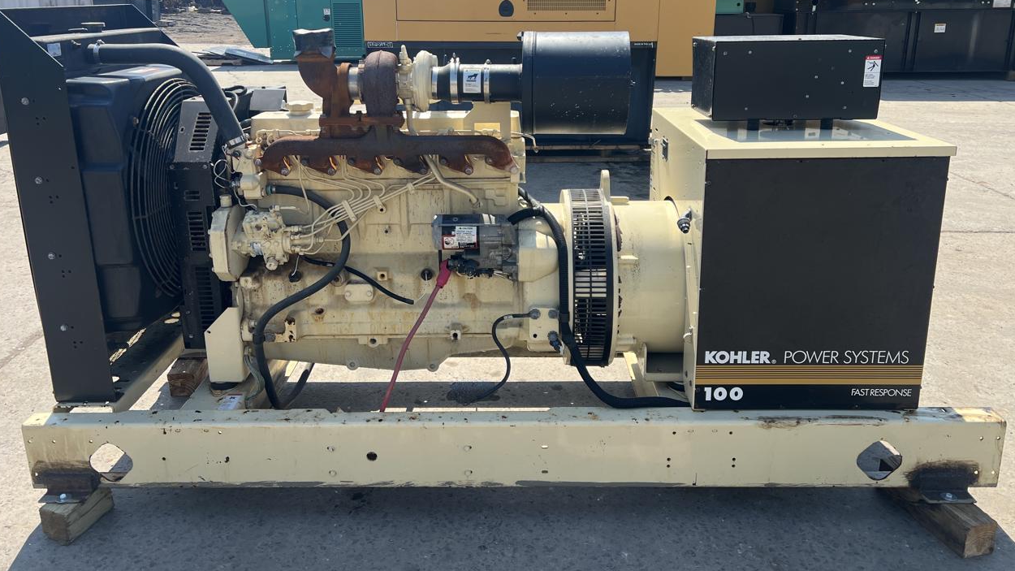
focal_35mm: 29
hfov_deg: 66.1
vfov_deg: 39.7
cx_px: 510
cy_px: 195
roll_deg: +1.5
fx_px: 780
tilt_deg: -17.6
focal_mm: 5.7
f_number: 1.5
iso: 50
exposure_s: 1/2252
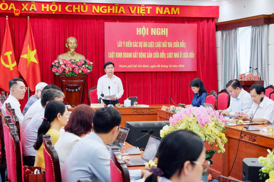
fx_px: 502
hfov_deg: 30.5
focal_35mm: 66
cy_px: 91
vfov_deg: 20.6
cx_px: 137
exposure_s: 1/60
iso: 3200
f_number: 4
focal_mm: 44.7
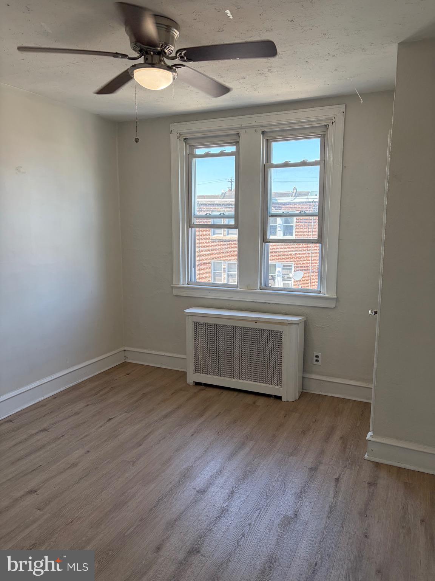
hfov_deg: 53.1
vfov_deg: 67.3
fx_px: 436
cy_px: 290
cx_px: 218
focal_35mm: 26
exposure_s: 1/227
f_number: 1.6
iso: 100
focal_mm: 5.96
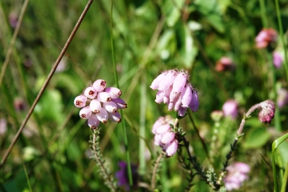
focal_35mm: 52
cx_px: 144
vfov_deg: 26.0
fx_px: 416
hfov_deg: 38.2
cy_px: 96
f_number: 4
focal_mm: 18.92
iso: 100
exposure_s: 1/640
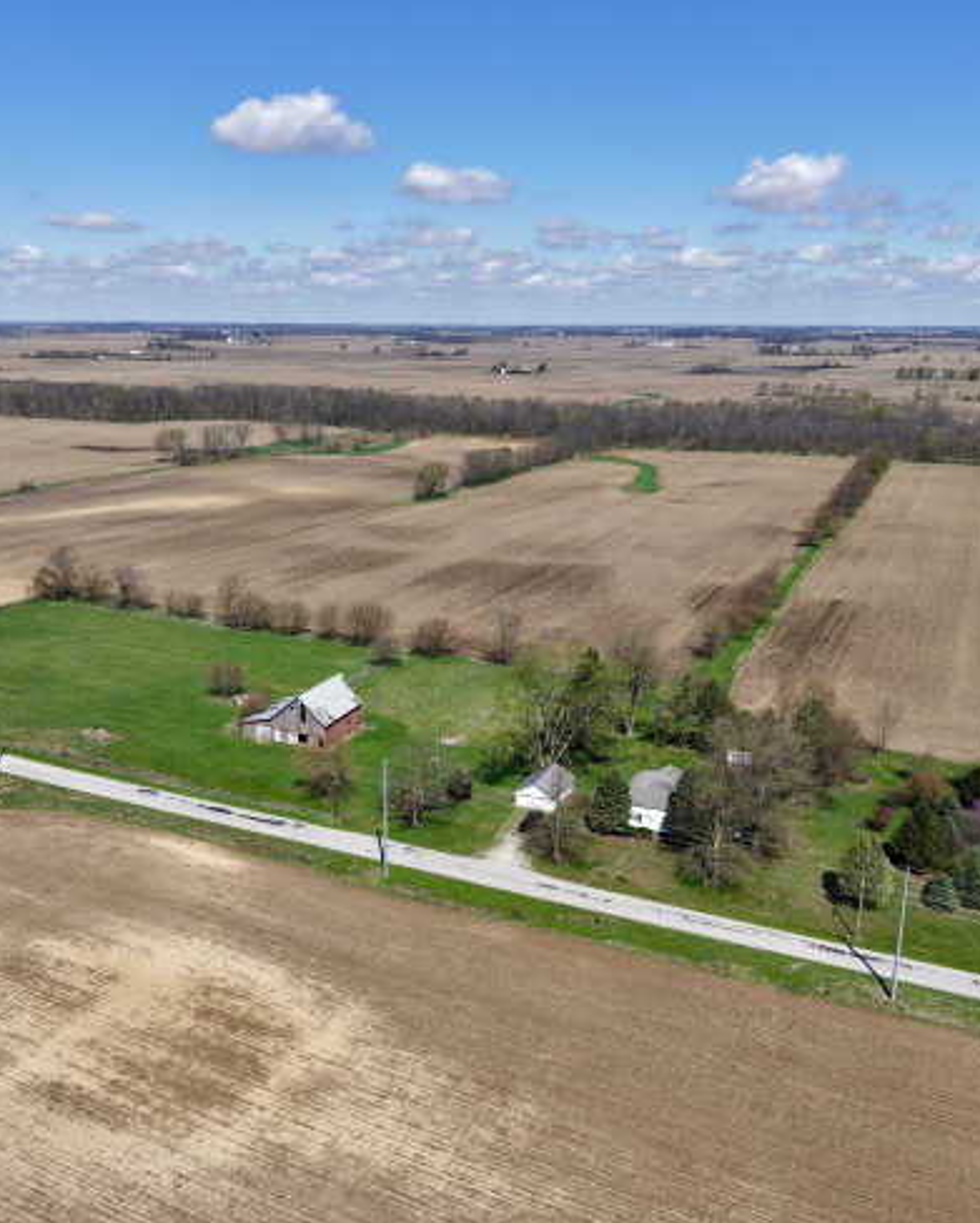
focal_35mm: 32
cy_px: 612
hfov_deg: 45.8
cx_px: 465
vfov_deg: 55.6
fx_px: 1159
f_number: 1.8
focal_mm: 8.67
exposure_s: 1/4000
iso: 100
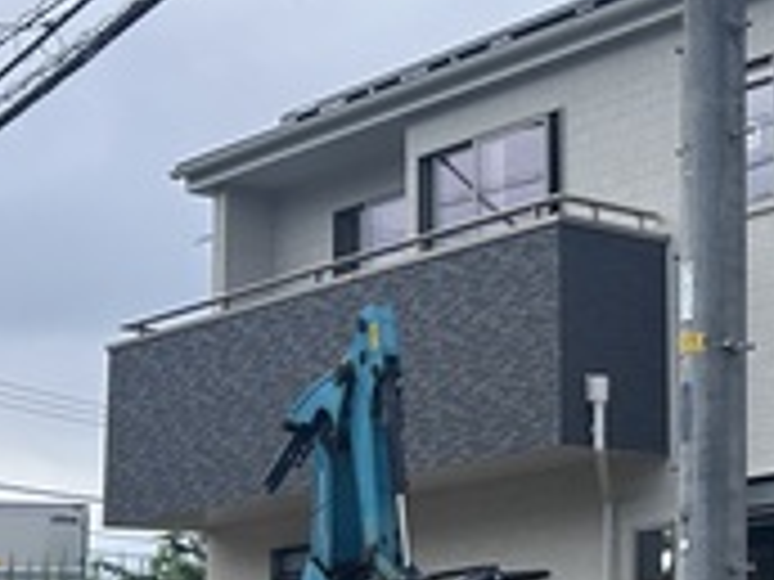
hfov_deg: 19.0
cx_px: 963
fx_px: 2169
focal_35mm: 97
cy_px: 405
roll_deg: +1.3
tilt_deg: +6.7
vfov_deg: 15.2
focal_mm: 5.7
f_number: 1.5
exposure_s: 1/2123
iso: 50
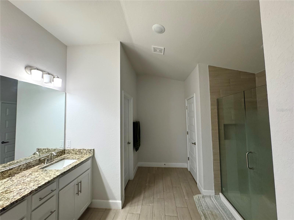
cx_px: 147
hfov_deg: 102.1
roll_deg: +0.8
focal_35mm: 14
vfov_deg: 85.7
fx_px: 119
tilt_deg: +4.0
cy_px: 110
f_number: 2.2
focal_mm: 2.22
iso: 320
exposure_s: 1/120
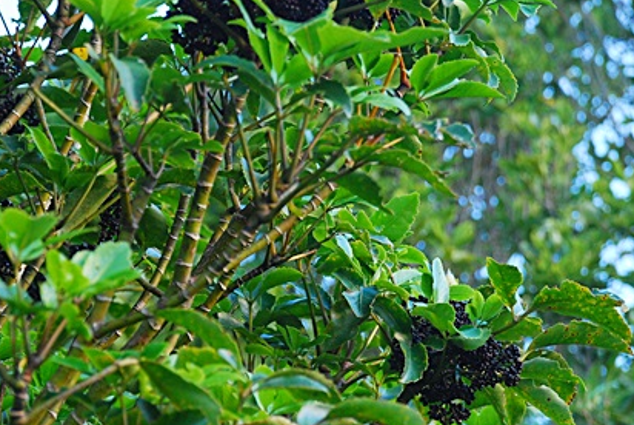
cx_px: 299
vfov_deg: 5.9
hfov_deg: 8.8
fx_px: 4109
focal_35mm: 233
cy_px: 266
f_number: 5.6
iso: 400
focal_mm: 80
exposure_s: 1/80
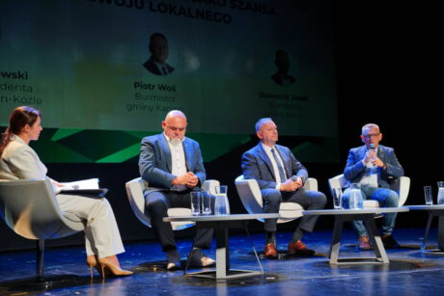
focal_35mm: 49
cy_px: 153
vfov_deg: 27.5
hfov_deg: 40.3
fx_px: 604
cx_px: 231
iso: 640
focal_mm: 47
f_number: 3.2
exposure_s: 1/100
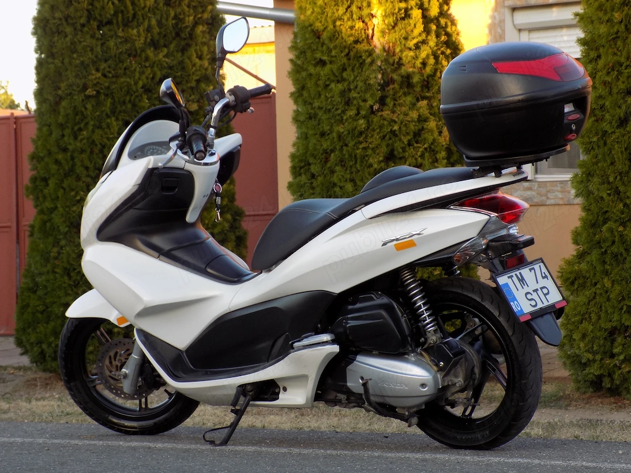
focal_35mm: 118
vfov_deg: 12.6
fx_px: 2151
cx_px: 316
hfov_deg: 16.7
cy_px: 236
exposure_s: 1/40
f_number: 4.8
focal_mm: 20.9
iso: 80
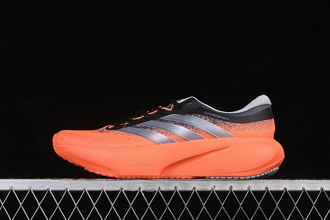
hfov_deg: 27.0
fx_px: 687
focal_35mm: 75
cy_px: 110
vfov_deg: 18.2
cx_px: 165
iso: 160
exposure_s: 1/80
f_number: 8
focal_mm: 50
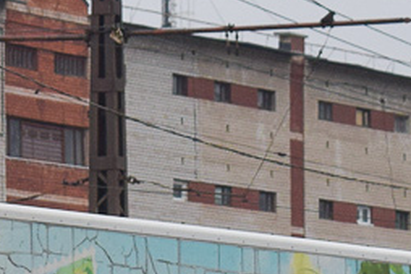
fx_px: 4454
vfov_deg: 3.5
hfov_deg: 5.2
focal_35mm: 390
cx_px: -345
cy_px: 443
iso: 400
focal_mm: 55
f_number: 5.6
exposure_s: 1/800
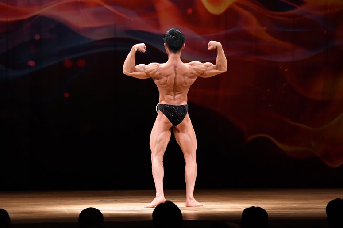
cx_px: 172
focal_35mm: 217
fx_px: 2067
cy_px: 114
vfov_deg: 6.3
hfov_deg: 9.5
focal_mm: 145
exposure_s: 1/400
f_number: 5.6
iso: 4000
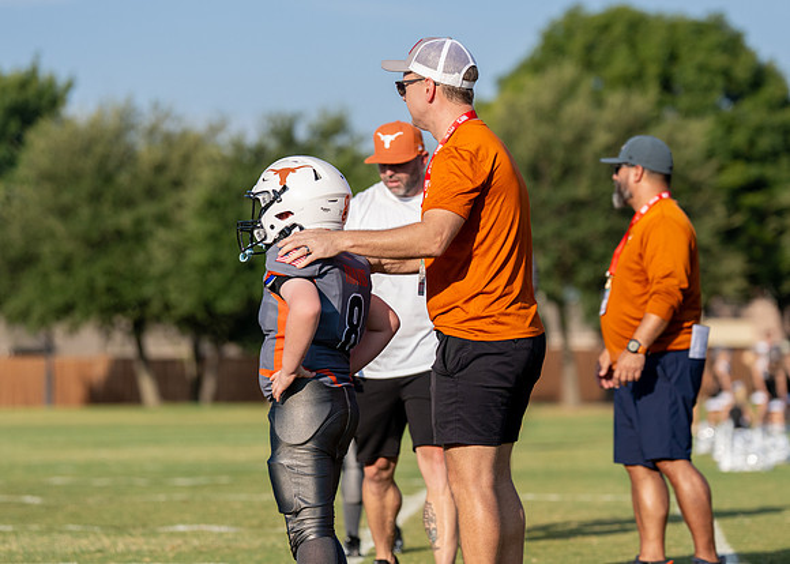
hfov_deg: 11.4
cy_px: 273
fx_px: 3971
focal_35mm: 177
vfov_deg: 8.1
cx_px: 426
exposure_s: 1/4000
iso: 320
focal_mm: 125
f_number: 2.8
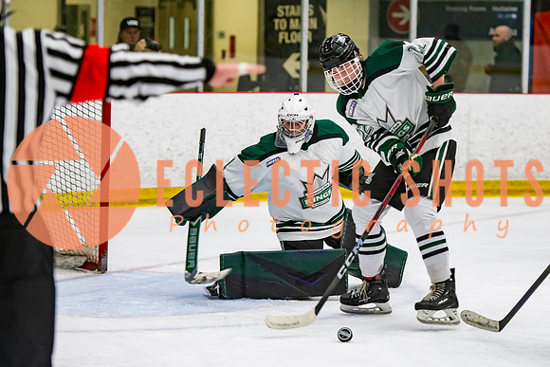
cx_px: 320
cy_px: 191
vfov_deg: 8.0
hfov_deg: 11.9
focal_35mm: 172
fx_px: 2630
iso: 2000
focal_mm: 116
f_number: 3.2
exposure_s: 1/640
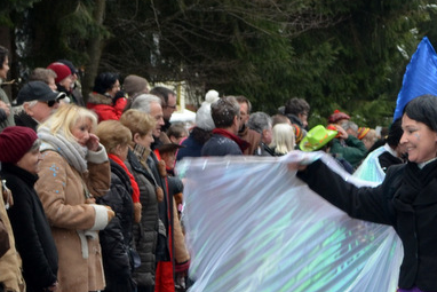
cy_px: 212
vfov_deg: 7.7
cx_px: 548
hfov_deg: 11.2
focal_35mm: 179
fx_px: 2174
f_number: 5.6
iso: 400
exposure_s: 1/125
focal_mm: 38
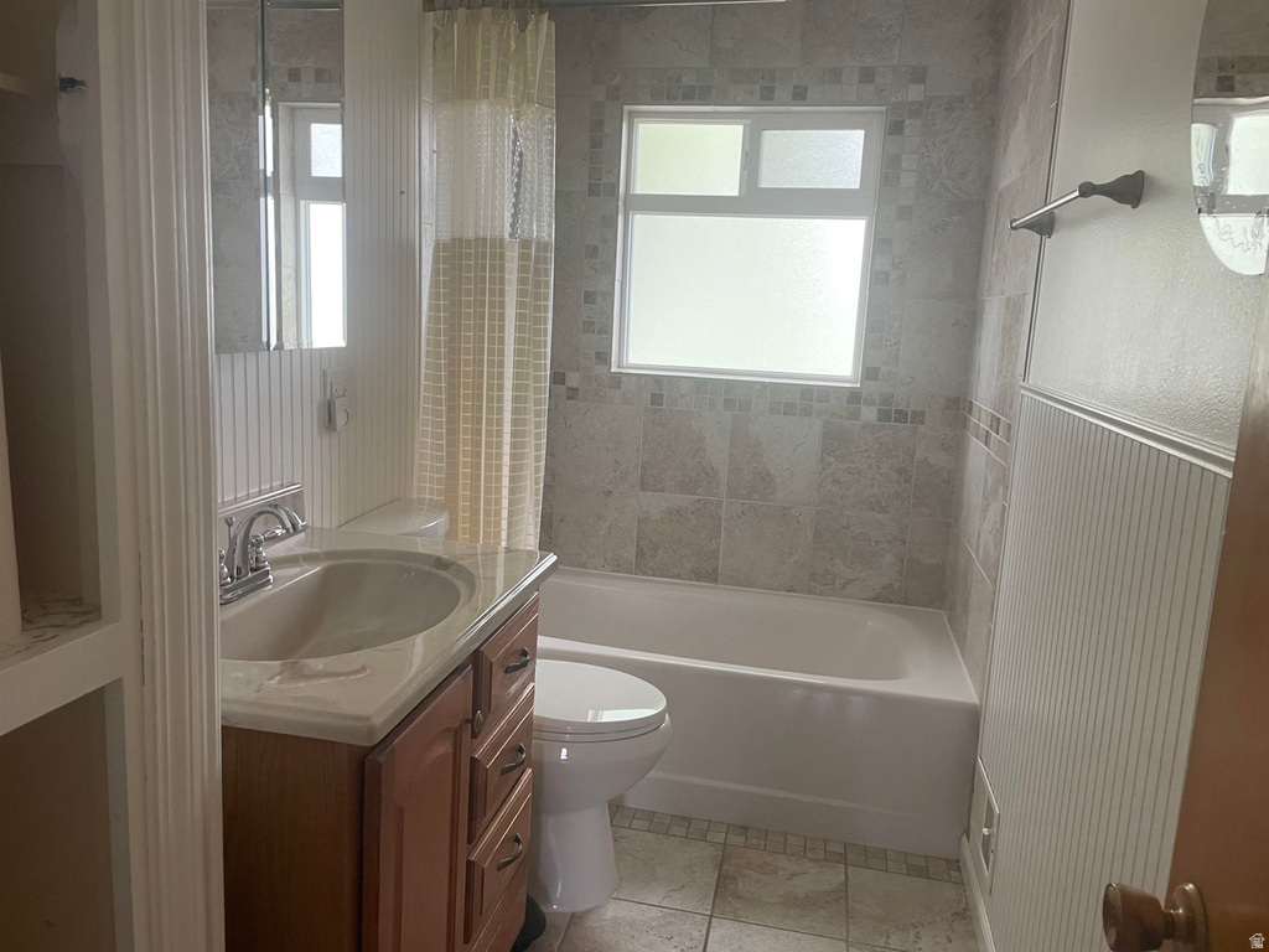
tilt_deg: -8.9
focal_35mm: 26
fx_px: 953
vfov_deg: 53.1
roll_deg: -2.7
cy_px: 476
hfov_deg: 67.3
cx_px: 634
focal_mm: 4.2
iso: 80
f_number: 1.6
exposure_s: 1/60
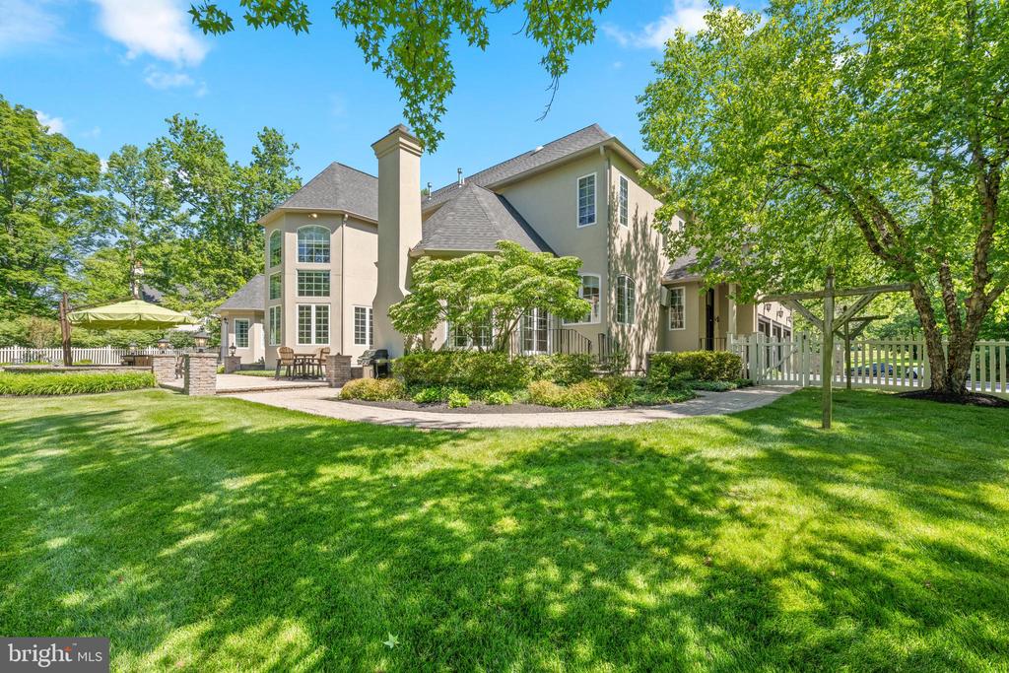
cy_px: 336
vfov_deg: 81.2
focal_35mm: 14
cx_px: 504
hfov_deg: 104.2
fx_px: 392
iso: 500
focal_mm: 14
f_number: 9
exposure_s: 1/125
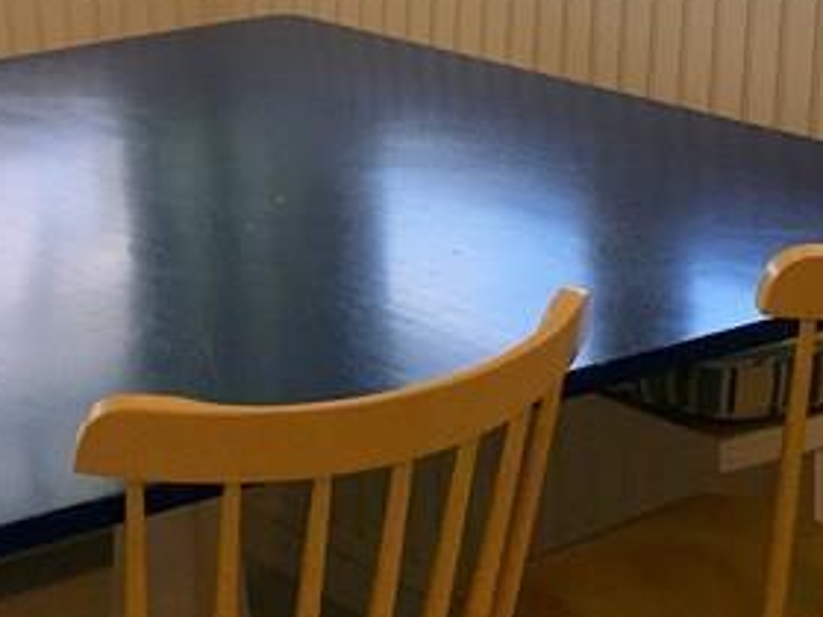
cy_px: -68
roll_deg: +2.3
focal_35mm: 106
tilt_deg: -9.3
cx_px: 29
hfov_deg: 18.1
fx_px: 2520
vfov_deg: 13.7
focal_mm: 4.15
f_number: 2.2
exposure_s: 1/120
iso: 25
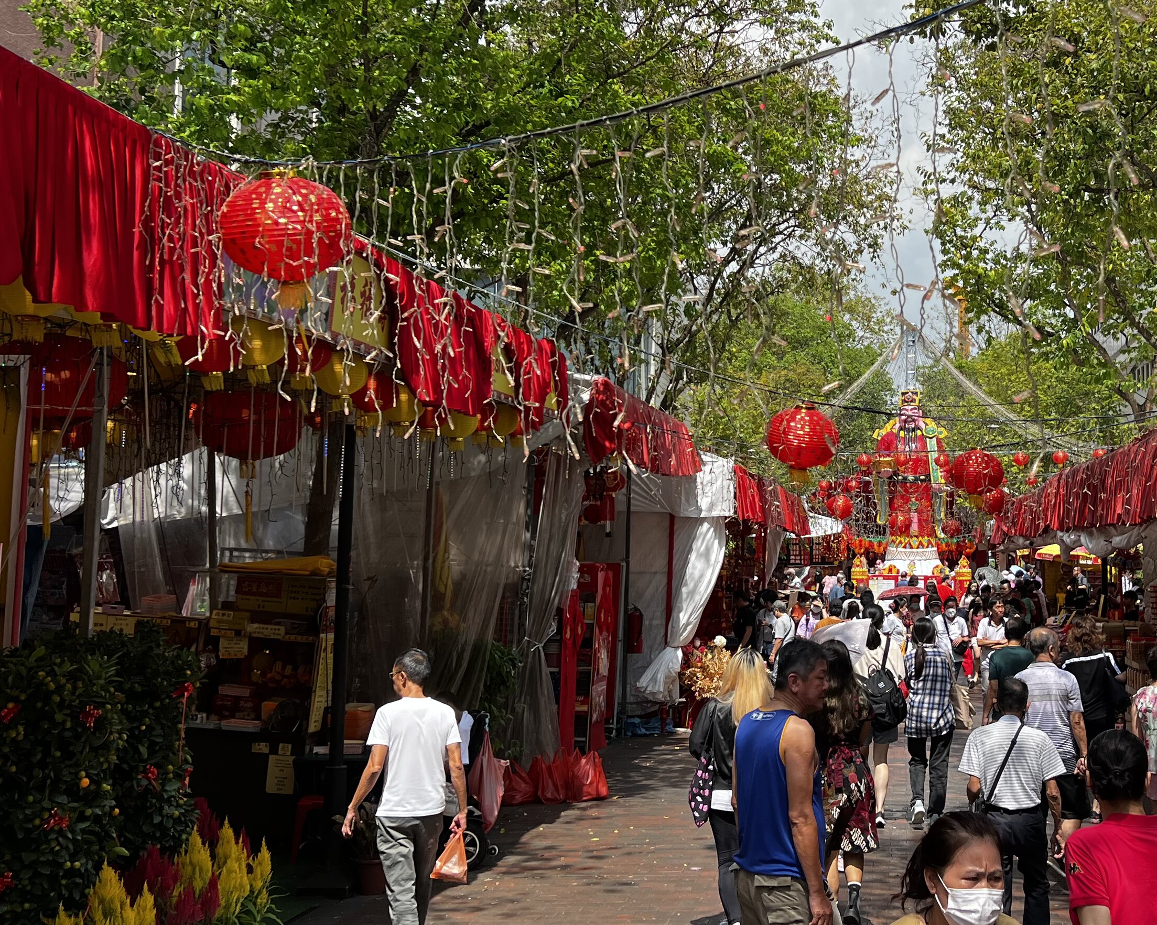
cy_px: 406
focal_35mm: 46
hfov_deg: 39.5
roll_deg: +0.3
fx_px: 1575
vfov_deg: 32.7
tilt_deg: +4.5
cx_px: 834
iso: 50
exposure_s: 1/2083
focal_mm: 5.7
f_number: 1.5
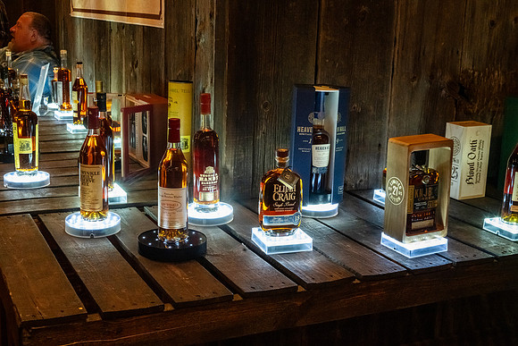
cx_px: 259
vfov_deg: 28.1
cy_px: 173
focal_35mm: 48
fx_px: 691
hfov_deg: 41.1
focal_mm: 48
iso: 6400
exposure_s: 1/40
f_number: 11
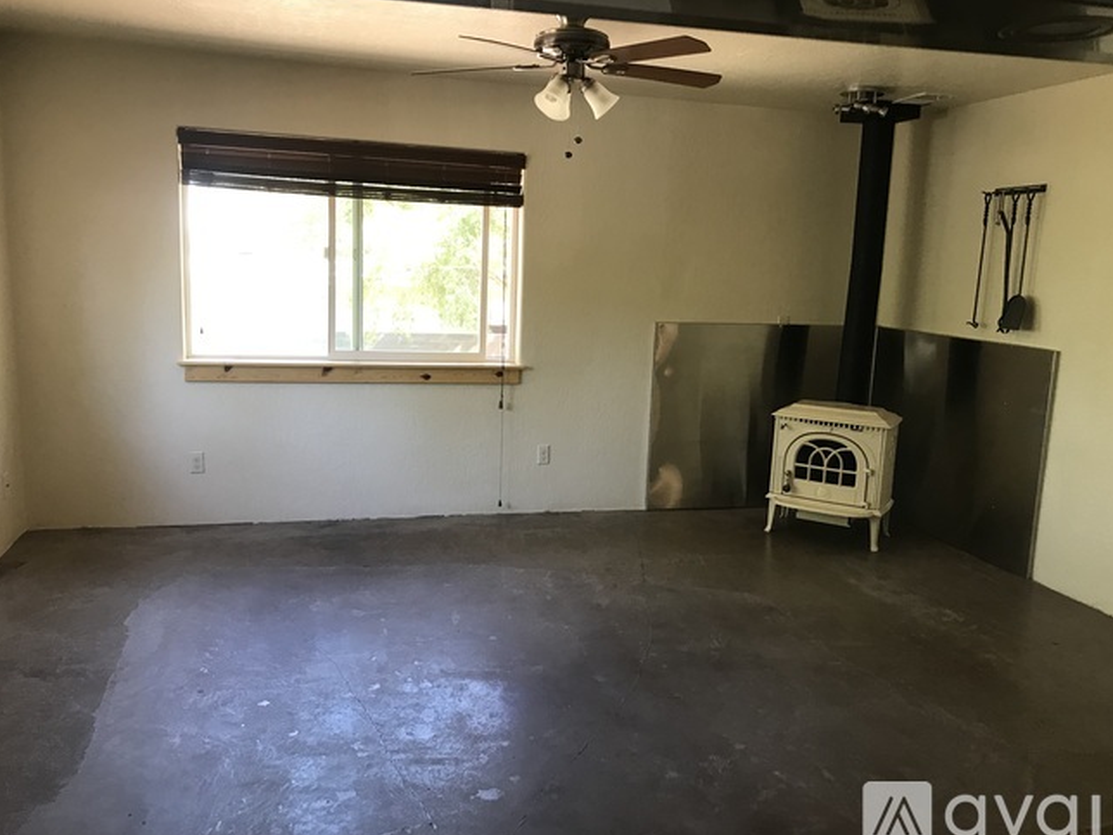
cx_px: 566
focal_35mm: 29
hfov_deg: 61.7
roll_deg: -2.7
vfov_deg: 48.2
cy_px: 418
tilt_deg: -9.0
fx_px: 932
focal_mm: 3.99
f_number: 1.8
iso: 40
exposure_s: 1/20
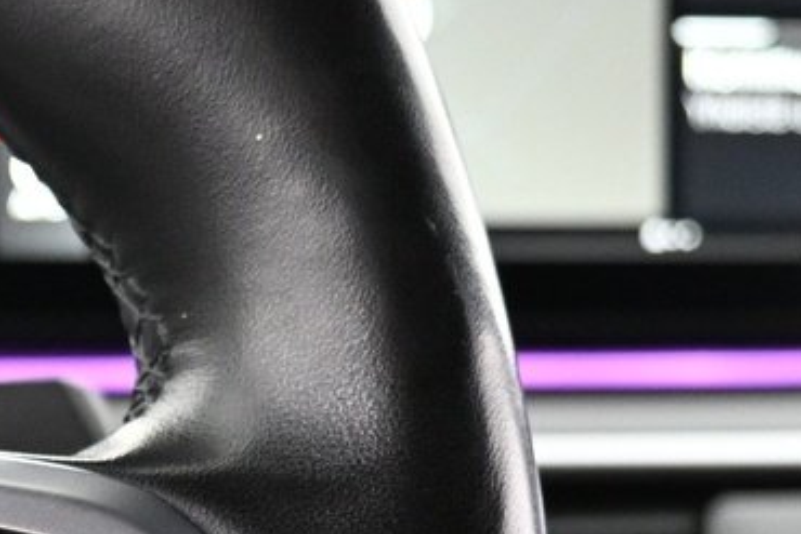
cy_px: 776
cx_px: -307
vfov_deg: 12.5
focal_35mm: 105
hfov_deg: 17.9
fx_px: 2337
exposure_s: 1/13
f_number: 3.5
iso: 1600
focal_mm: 16
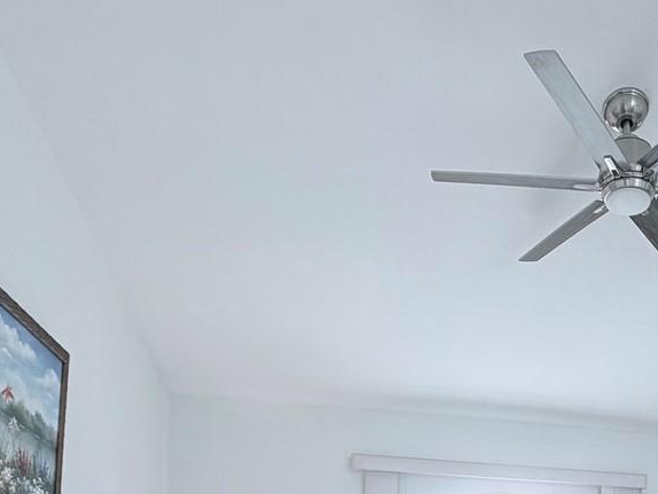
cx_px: 582
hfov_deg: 44.0
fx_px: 742
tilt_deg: -0.5
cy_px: 633
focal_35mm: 39
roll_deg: -0.5
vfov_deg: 29.9
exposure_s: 1/120
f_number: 2.2
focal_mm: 2.22
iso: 200
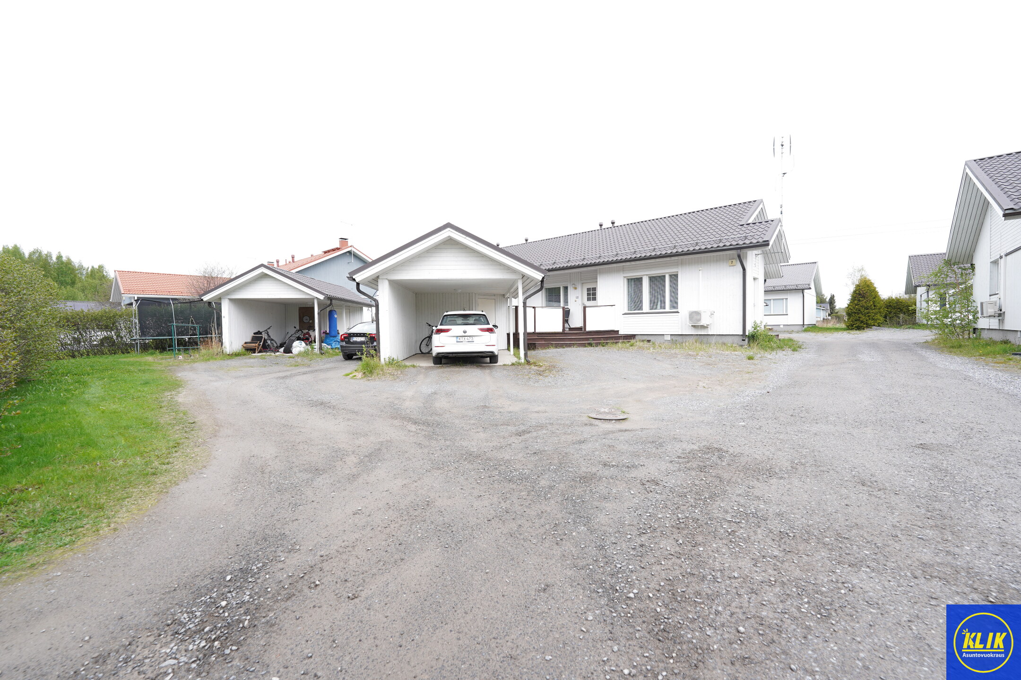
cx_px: 510
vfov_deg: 81.2
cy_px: 340
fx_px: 397
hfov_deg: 104.3
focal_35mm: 14
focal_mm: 14
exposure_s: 1/160
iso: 100
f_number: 5
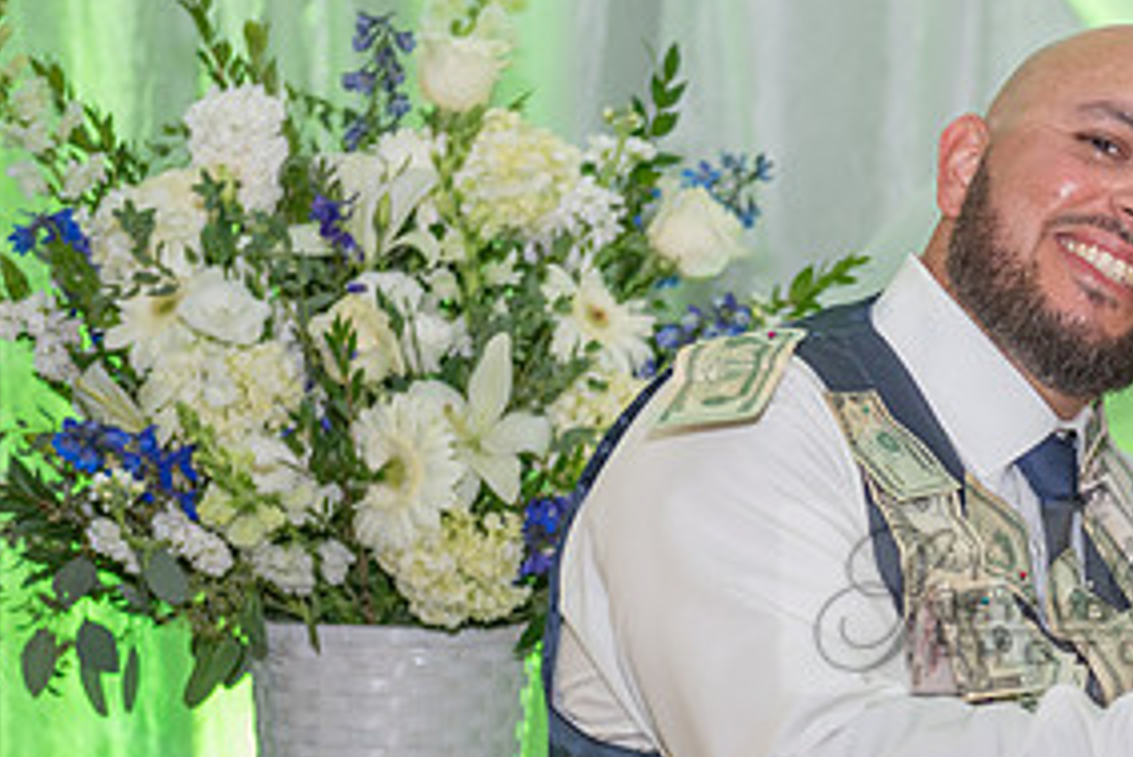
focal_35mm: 119
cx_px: 1129
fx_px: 3747
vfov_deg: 11.5
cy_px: 599
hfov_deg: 16.8
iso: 1600
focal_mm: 58
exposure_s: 1/200
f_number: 3.5
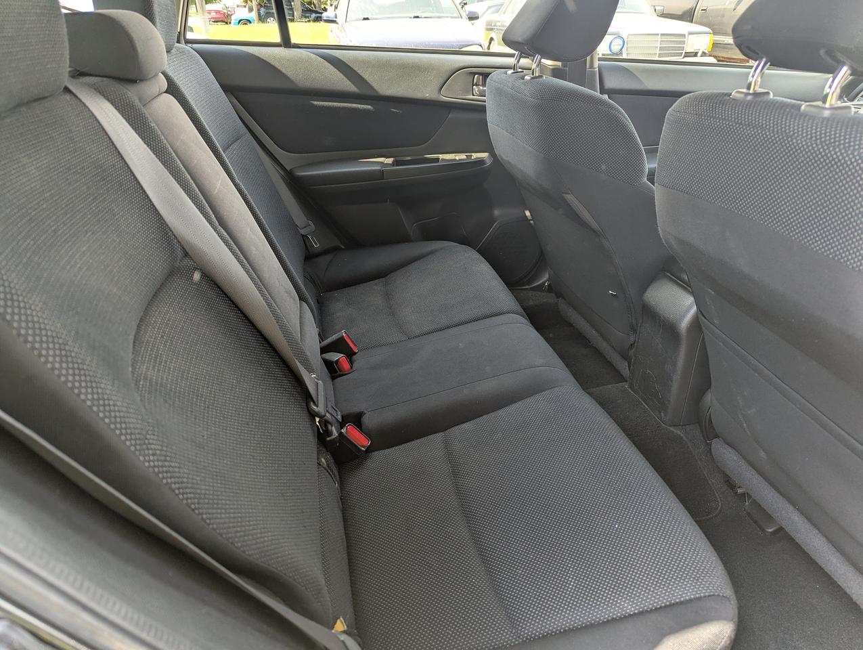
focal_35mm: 24
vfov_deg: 56.9
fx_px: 599
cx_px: 432
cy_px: 325
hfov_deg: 71.5
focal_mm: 6.81
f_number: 1.85
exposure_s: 1/116
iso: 40
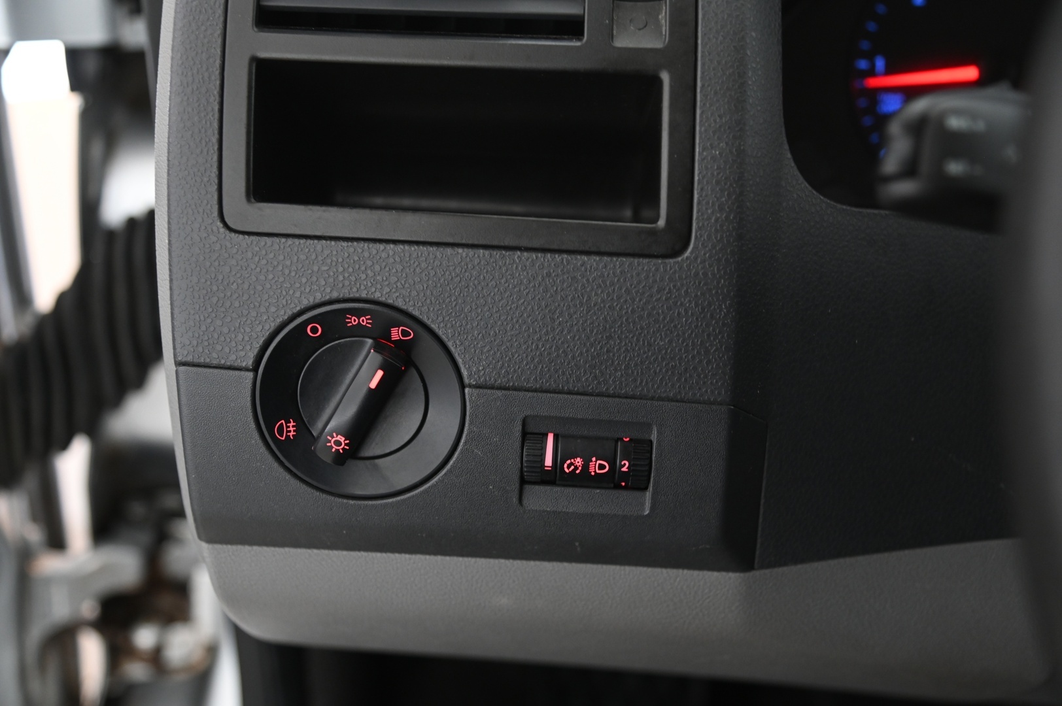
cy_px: 353
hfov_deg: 41.1
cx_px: 531
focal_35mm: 48
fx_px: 1415
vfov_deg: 28.0
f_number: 4
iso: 2000
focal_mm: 48
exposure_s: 1/15
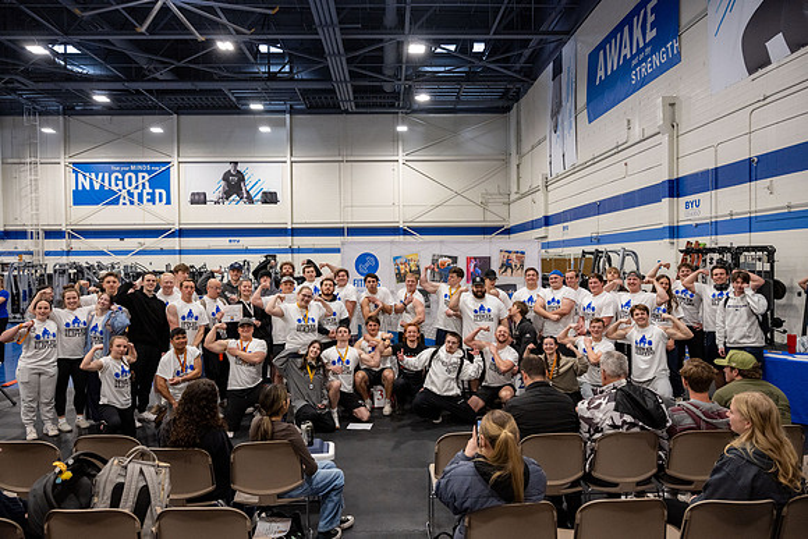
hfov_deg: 73.7
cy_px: 270
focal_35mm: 24
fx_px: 539
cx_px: 404
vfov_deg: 53.2
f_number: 4
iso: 1000
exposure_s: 1/125
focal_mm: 24
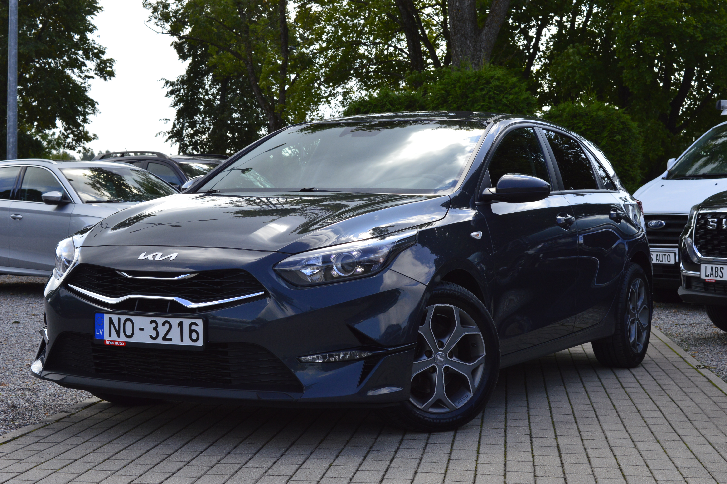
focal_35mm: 63
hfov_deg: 31.9
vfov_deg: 21.5
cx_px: 364
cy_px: 242
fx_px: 1271
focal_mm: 42
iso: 400
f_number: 11
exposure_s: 1/400
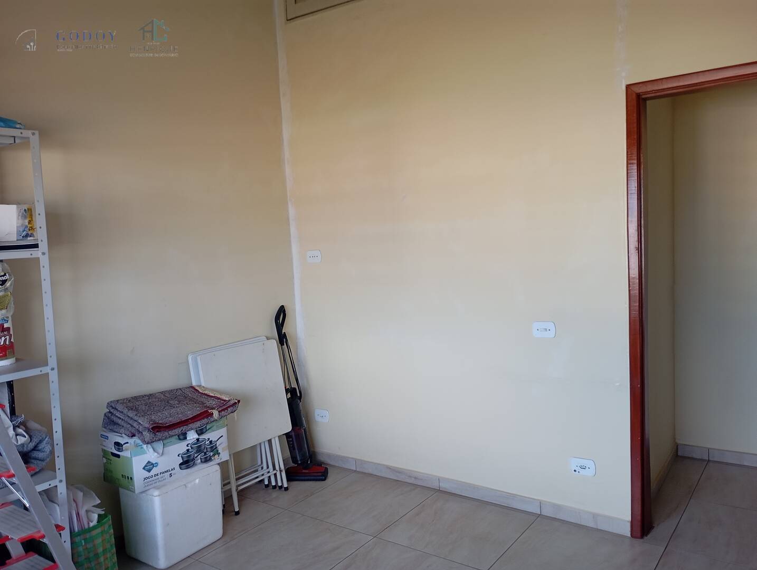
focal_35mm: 28
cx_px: 378
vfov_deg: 49.9
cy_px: 285
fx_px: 613
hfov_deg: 63.4
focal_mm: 4.27
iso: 305
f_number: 1.8
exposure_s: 1/60
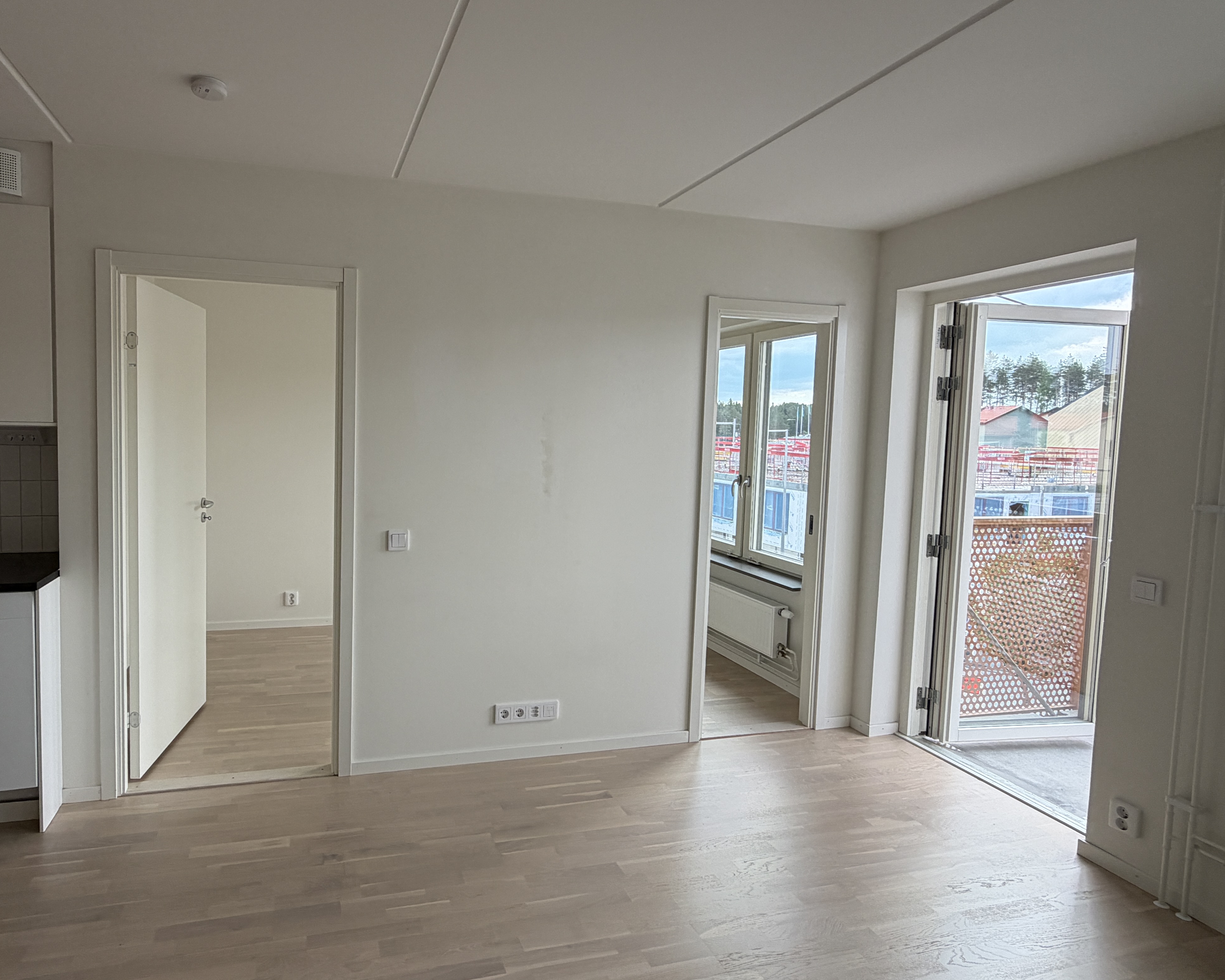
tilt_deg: -3.7
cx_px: 487
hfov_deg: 79.4
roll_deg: -1.4
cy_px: 470
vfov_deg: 68.1
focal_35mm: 20
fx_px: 725
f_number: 2.2
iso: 64
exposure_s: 1/121
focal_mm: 2.22
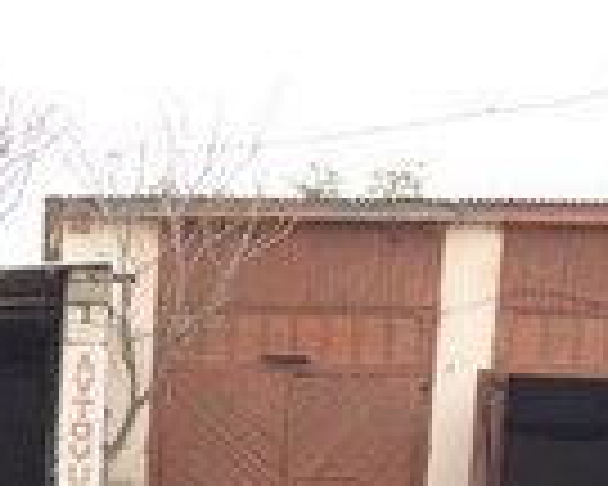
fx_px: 2483
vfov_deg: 10.1
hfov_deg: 13.6
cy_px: 1055
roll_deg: -2.9
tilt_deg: -11.8
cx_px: -122
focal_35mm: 138
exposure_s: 1/155
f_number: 2.2
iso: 32
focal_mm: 4.15
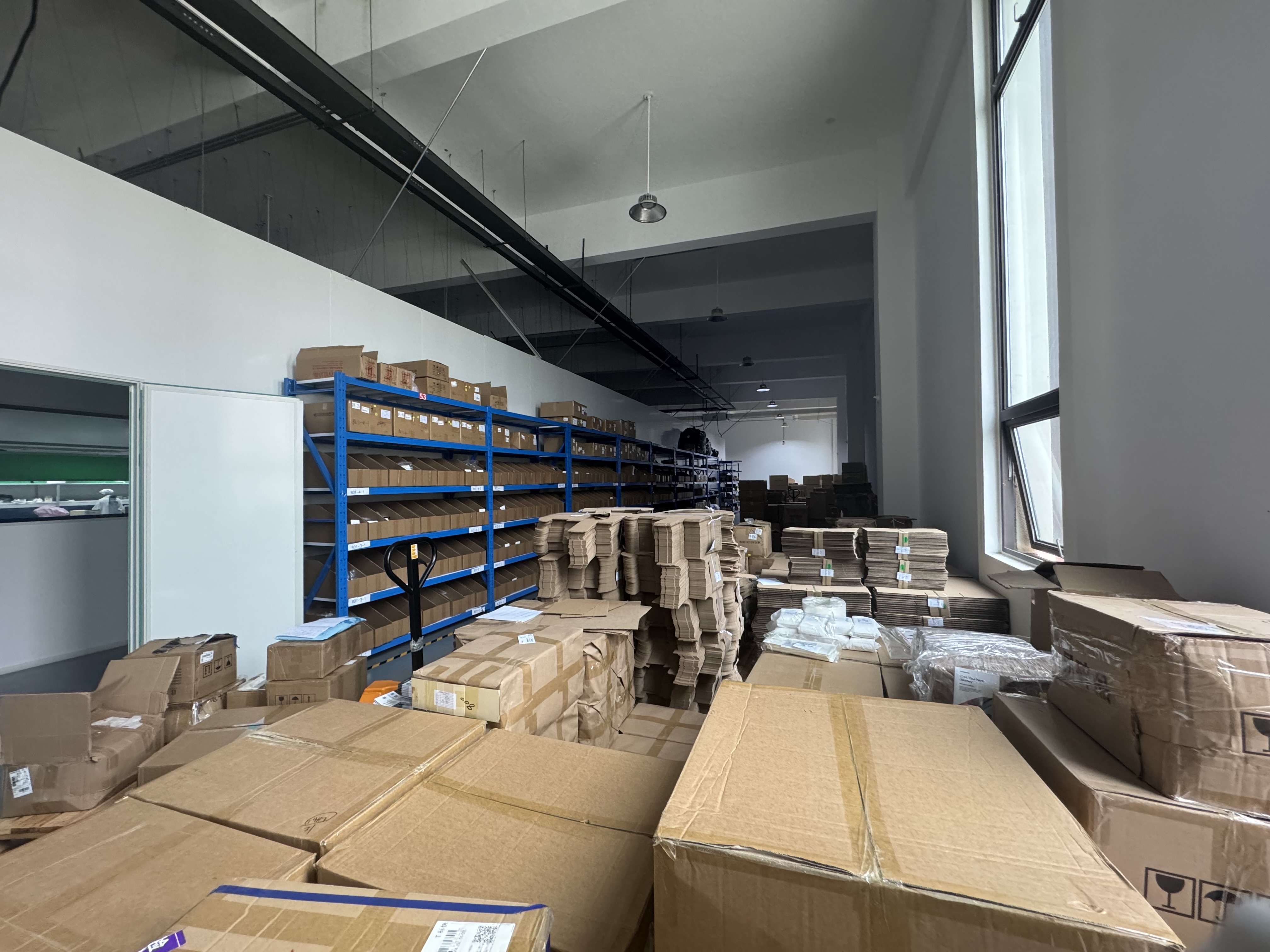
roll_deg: +0.6
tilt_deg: +0.8
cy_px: 476
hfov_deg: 102.1
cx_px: 635
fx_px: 514
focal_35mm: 14
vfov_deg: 85.7
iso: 320
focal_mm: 2.22
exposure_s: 1/90
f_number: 2.2
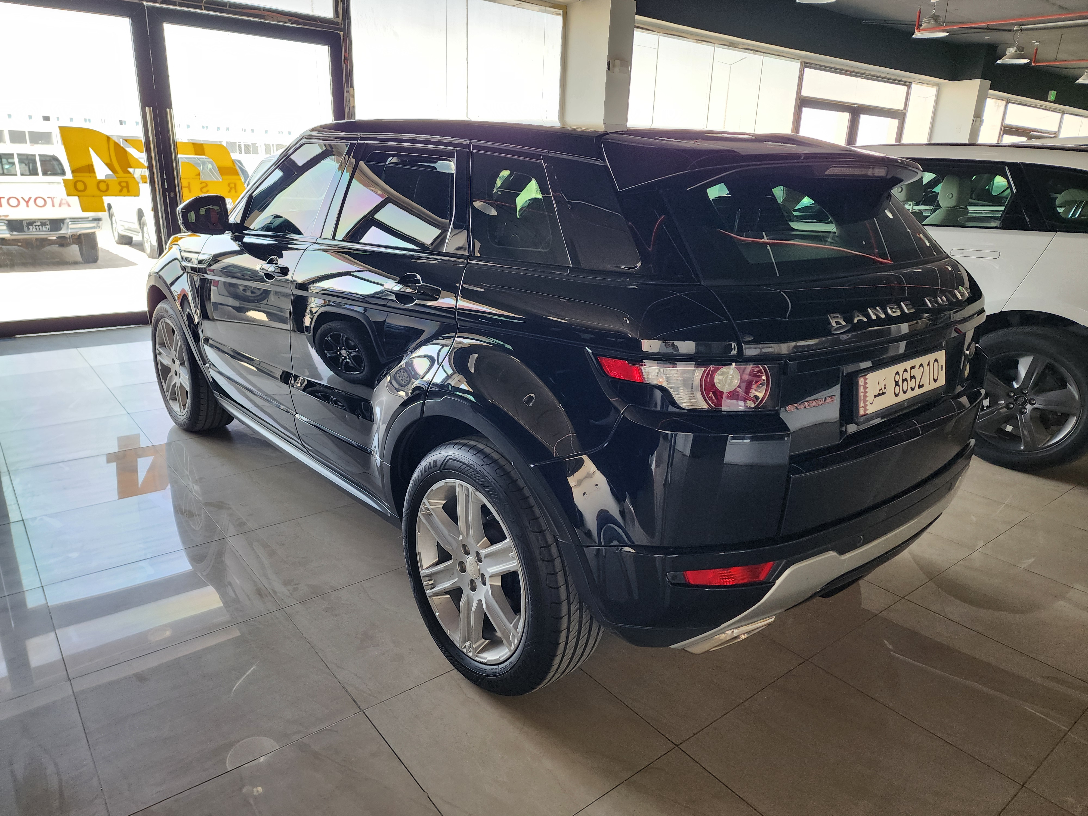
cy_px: 408
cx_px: 544
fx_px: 723
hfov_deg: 73.9
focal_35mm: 23
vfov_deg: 58.9
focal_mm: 6.4
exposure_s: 1/180
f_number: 1.8
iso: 125
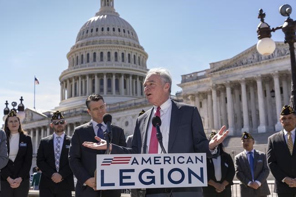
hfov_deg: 41.1
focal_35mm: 48
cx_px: 148
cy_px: 98
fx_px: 395
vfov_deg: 28.1
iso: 50
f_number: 5
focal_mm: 48
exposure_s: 1/160
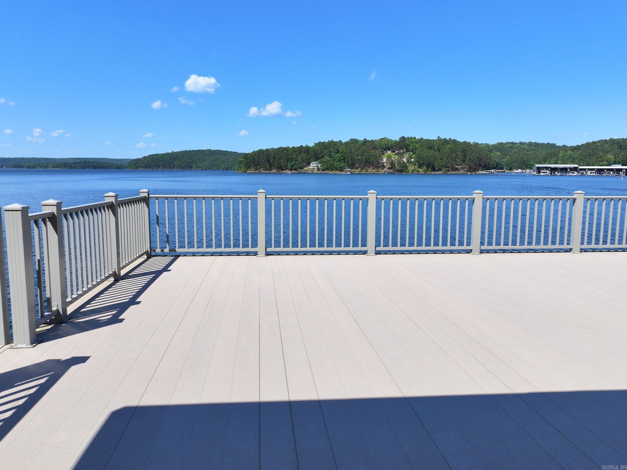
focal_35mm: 24
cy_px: 235
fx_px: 435
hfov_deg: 71.6
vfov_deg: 56.8
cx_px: 314
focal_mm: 12.29
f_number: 2.8
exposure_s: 1/2000
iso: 100
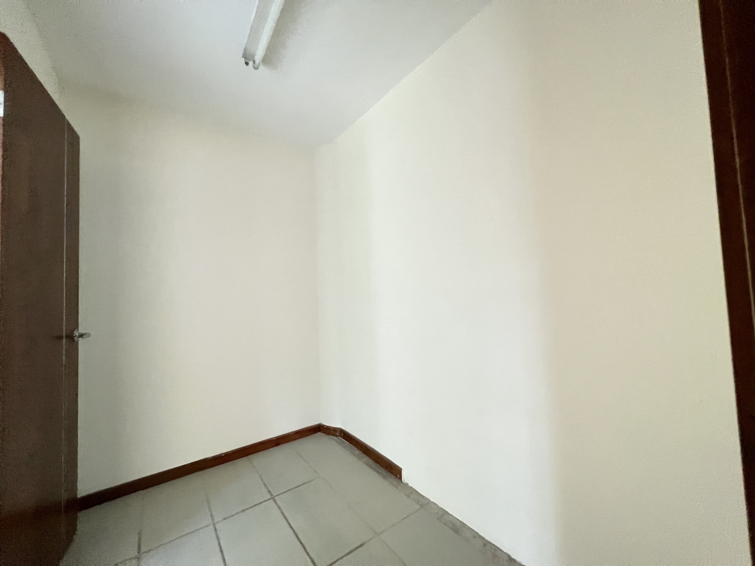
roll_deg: +2.9
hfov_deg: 106.2
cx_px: 378
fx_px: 284
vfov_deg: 89.9
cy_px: 283
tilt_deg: +2.8
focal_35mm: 13
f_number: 1.8
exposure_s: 1/40
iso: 640
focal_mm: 1.57
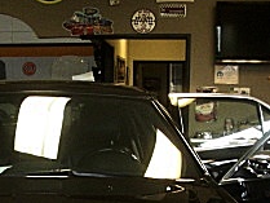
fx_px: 858
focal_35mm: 110
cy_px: 239
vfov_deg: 13.1
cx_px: 41
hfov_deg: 17.7
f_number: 2.8
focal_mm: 6.3
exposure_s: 1/60
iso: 400
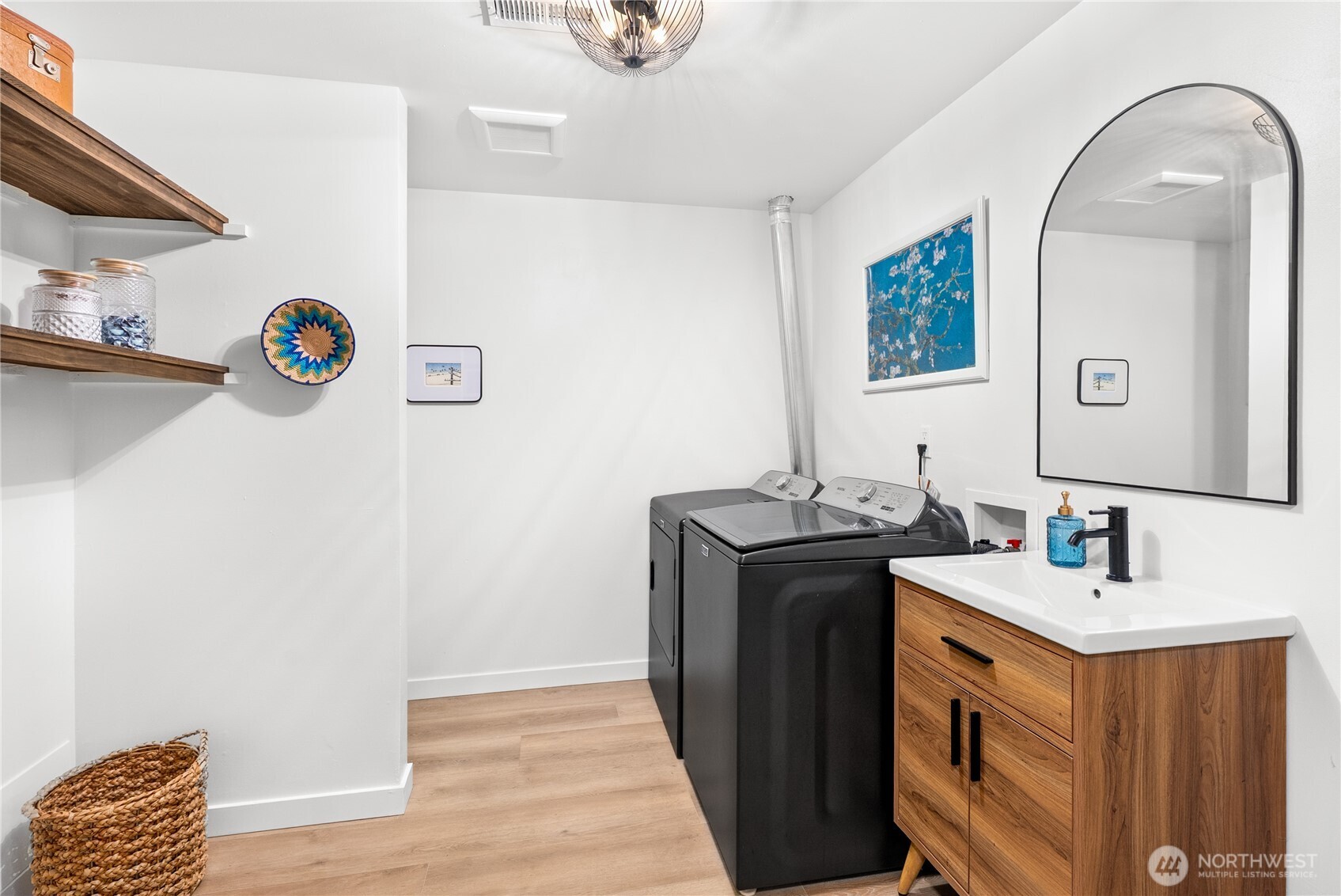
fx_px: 596
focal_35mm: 16
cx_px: 670
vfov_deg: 73.8
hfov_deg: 96.7
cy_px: 448
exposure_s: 1/2
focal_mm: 16
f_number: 7.1
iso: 400
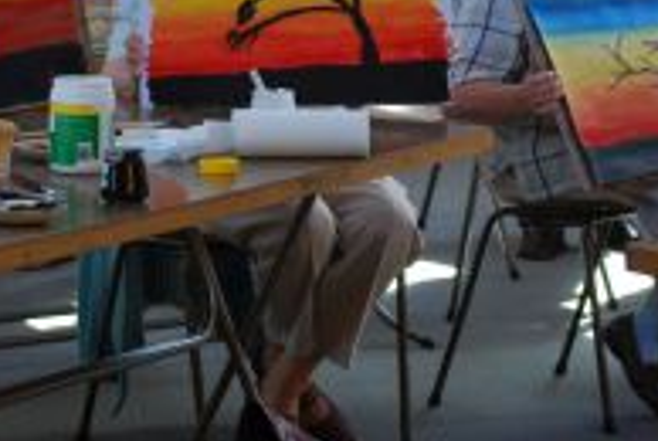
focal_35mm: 203
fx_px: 3720
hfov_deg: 10.1
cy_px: -37
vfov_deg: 6.8
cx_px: 282
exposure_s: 1/50
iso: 200
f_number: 4
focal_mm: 55
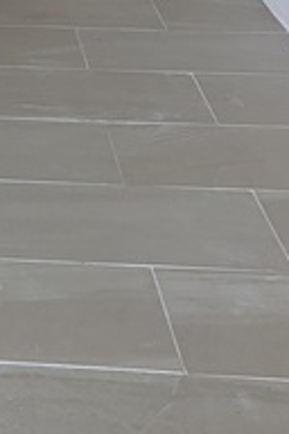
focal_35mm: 94
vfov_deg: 19.9
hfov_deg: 13.4
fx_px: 1132
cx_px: -185
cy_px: -132
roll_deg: +0.4
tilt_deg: -13.8
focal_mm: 5.96
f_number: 1.6
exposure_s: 1/220
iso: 125
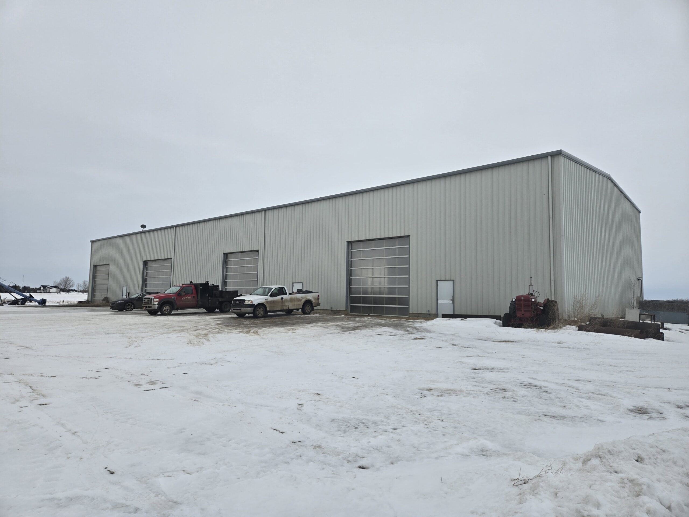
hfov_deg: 73.9
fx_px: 458
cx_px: 344
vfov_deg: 58.9
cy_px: 258
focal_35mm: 23
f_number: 1.8
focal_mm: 5.4
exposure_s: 1/336
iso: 25
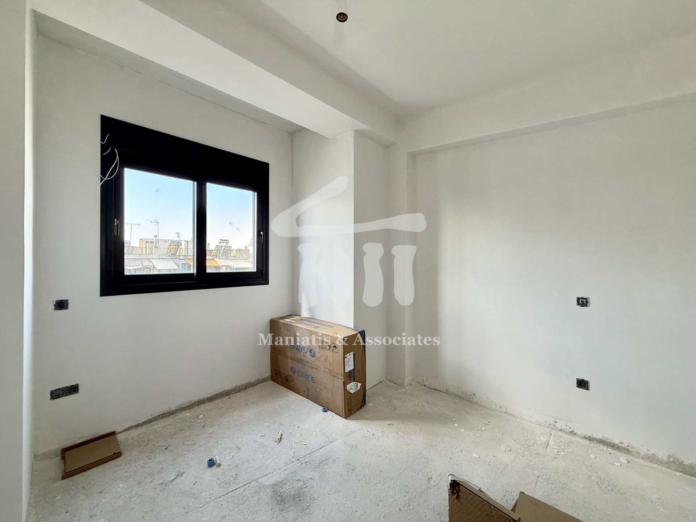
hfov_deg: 102.1
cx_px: 348
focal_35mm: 14
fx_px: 281
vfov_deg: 85.7
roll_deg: -0.4
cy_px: 261
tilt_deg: +0.5
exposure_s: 1/99
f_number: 2.2
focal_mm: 2.22
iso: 100
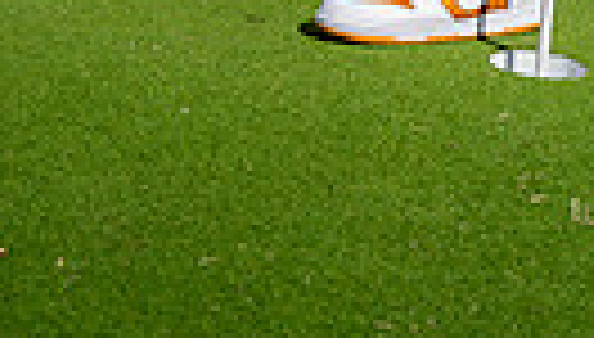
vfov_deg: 8.7
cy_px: -604
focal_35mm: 121
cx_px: 184
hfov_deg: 17.6
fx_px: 1910
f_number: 4
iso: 100
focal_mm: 34
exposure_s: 1/250
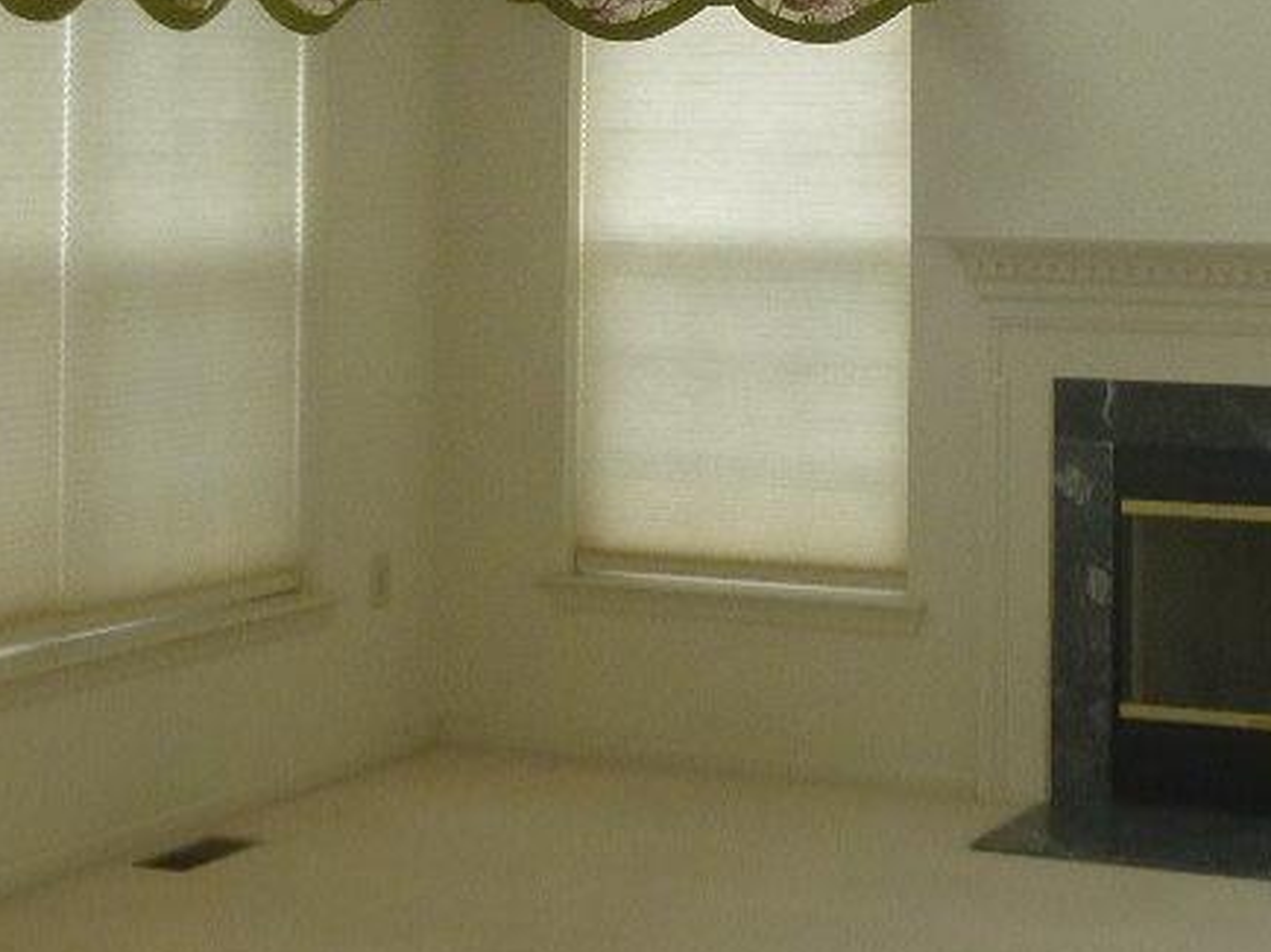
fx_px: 3046
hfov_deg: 23.5
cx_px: 811
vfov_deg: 17.2
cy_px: -73
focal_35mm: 83
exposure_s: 1/60
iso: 160
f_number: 3.1
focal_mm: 4.5
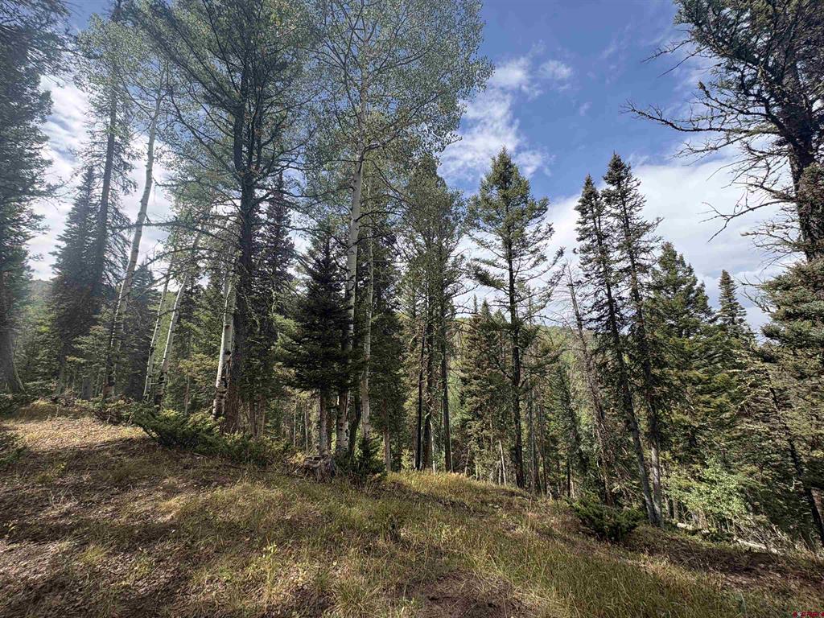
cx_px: 412
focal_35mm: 14
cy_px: 309
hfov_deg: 102.1
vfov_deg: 85.7
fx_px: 333
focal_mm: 2.22
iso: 50
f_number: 2.2
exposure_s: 1/1034
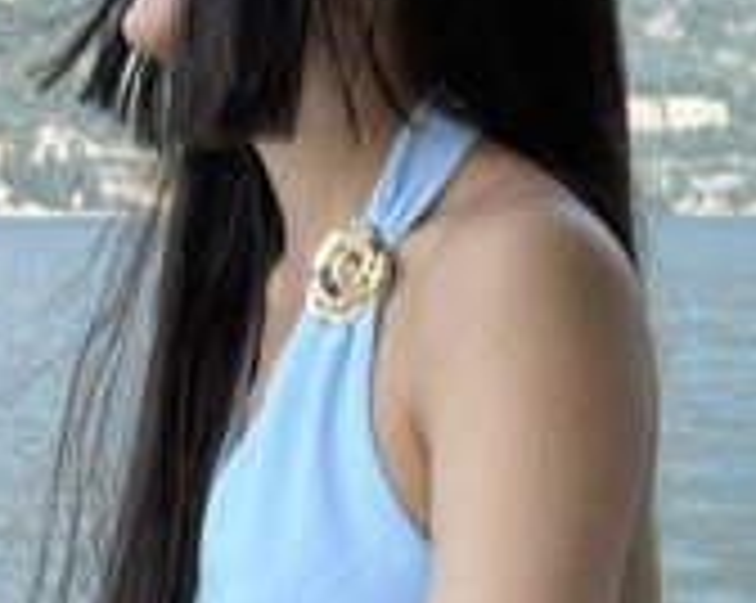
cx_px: 338
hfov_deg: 13.0
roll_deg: -0.4
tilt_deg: -3.4
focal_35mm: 149
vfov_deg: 10.3
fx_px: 3330
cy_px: 443
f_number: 1.78
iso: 80
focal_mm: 6.76
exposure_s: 1/1838
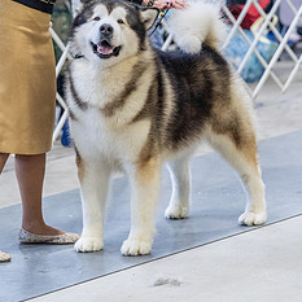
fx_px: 2399
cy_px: 47
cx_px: 113
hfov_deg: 7.2
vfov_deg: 7.2
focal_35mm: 243
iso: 6400
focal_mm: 148
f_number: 4
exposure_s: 1/320
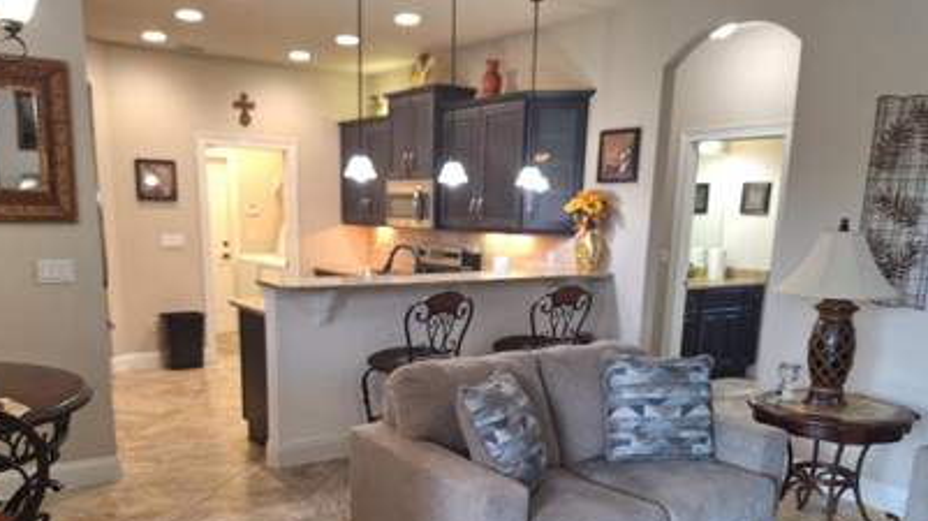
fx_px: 738
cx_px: 449
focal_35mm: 30
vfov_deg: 38.1
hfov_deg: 64.3
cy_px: 376
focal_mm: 5.54
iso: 125
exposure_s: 1/40
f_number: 1.8
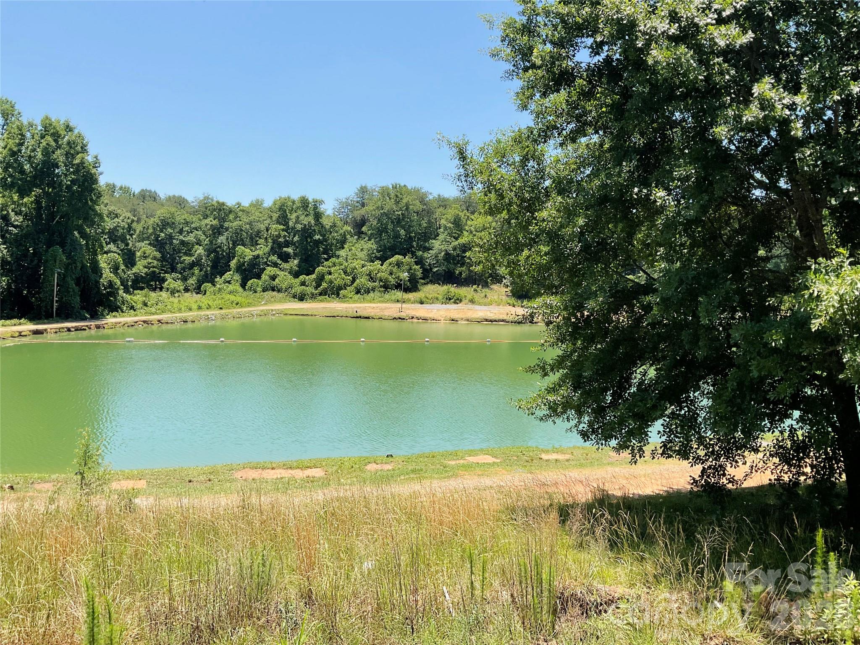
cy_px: 322
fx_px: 720
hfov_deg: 61.7
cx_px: 430
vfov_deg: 48.2
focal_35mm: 29
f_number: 1.8
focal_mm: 3
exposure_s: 1/1250
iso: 16
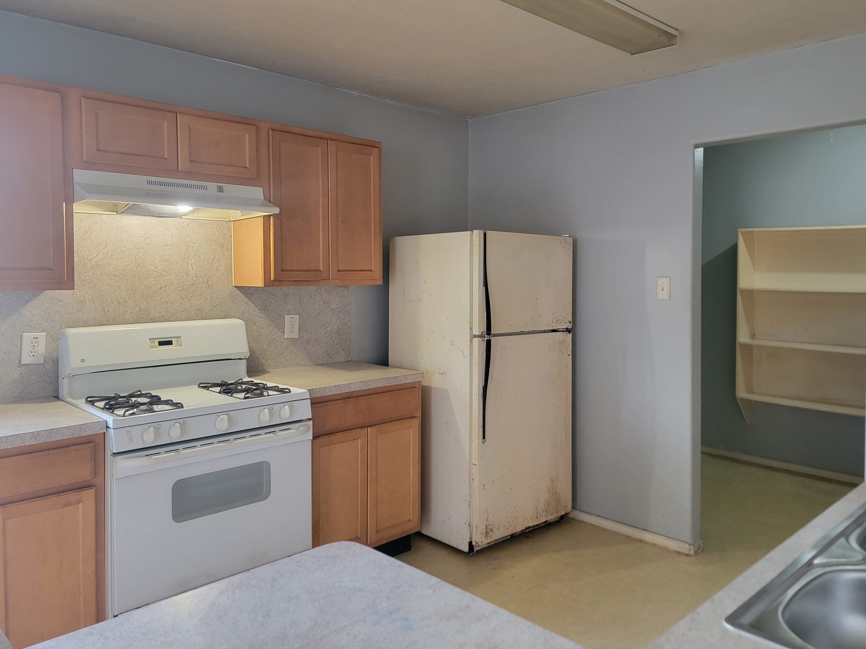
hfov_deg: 65.3
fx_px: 675
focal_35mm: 27
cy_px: 285
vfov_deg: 51.2
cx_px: 463
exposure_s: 1/40
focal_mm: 6.7
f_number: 1.8
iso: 250
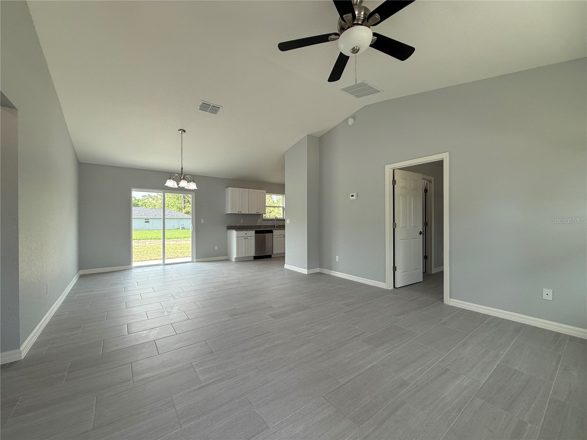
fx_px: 237
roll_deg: +0.3
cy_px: 220
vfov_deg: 85.7
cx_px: 294
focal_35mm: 14
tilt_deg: +0.6
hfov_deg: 102.1
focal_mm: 2.22
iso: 64
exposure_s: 1/139
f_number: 2.2
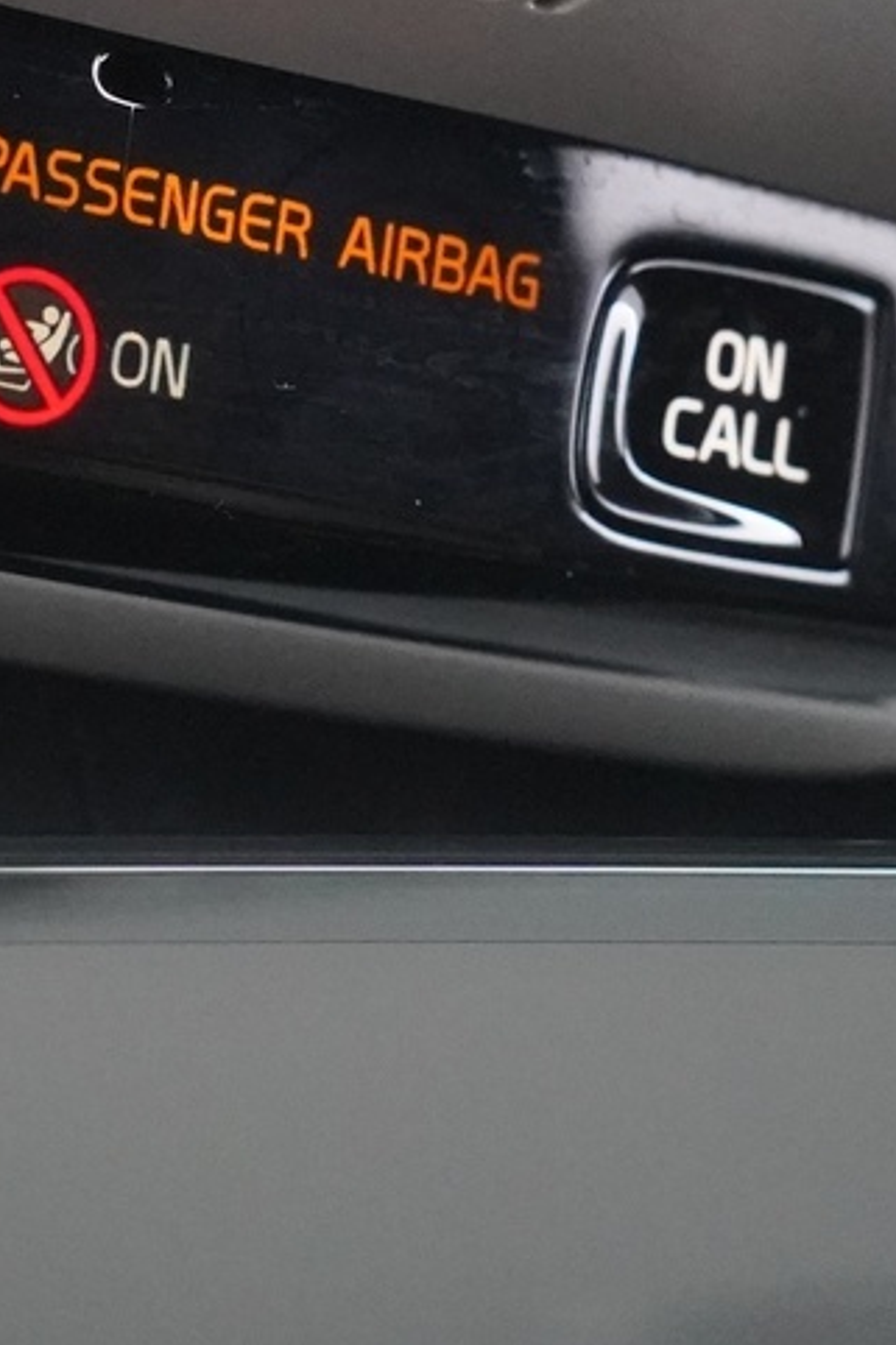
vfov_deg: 13.8
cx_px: 357
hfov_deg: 9.3
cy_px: 332
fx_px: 5529
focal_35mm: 148
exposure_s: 1/60
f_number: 4.5
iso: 12800
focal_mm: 44
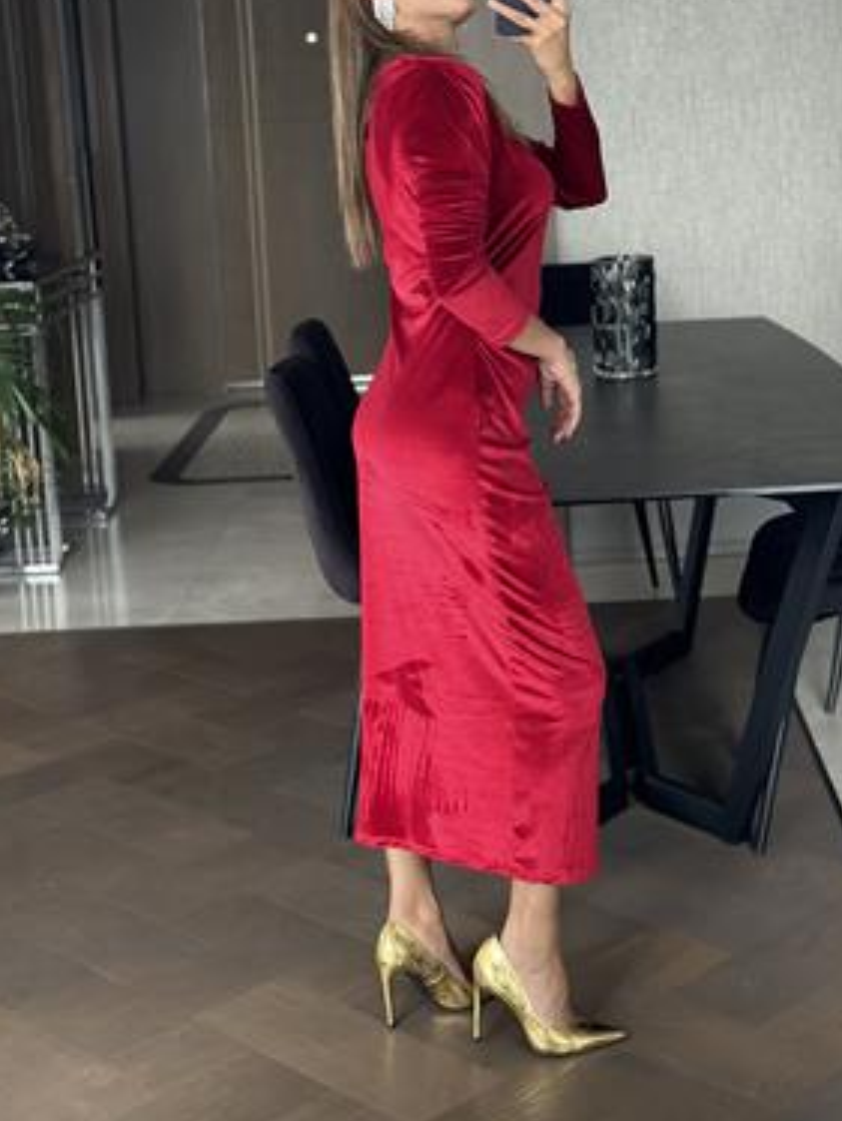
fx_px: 2106
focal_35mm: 65
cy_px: 450
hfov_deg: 22.6
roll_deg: +3.0
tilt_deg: -16.2
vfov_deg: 29.7
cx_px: 485
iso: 400
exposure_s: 1/48
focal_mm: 6.86
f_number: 1.78
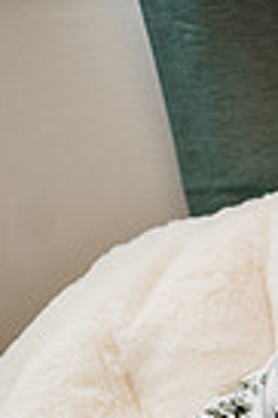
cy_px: 540
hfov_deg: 16.1
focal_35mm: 79
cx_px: 382
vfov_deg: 22.9
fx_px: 917
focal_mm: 24
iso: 1600
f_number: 2.5
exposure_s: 1/200
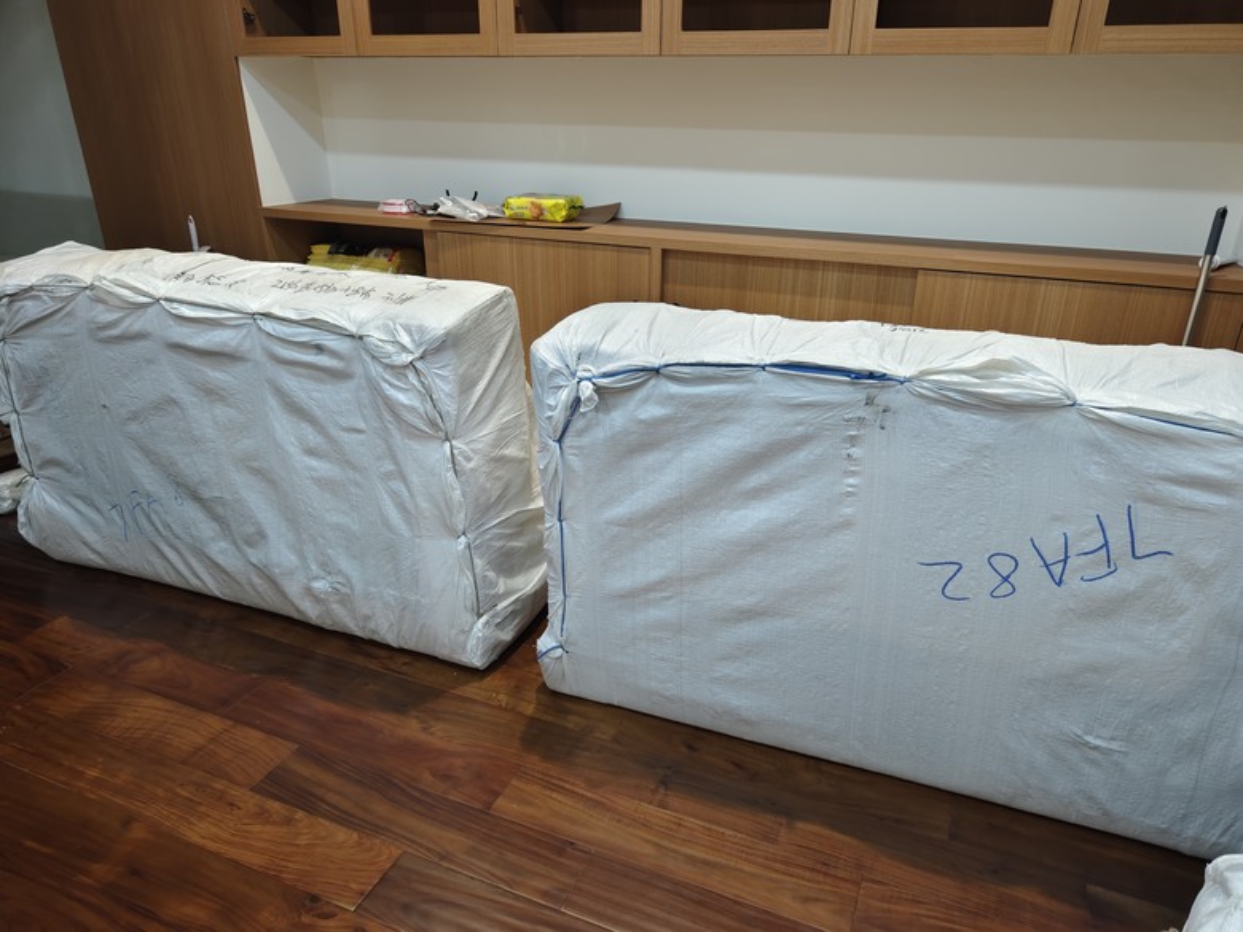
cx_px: 622
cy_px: 466
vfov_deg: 58.9
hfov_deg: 73.9
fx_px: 826
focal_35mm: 23
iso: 156
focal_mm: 8.67
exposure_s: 1/100
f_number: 1.75
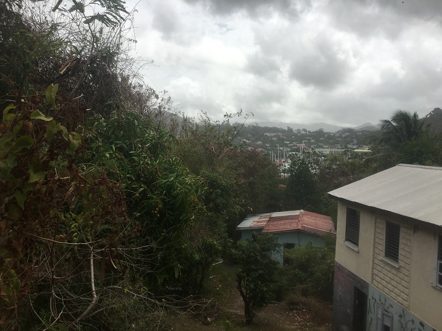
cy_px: 166
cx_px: 221
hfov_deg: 61.7
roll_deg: -3.4
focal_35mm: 29
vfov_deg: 48.2
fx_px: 370
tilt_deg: -2.3
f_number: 2.2
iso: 25
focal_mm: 4.15
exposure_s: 1/2481
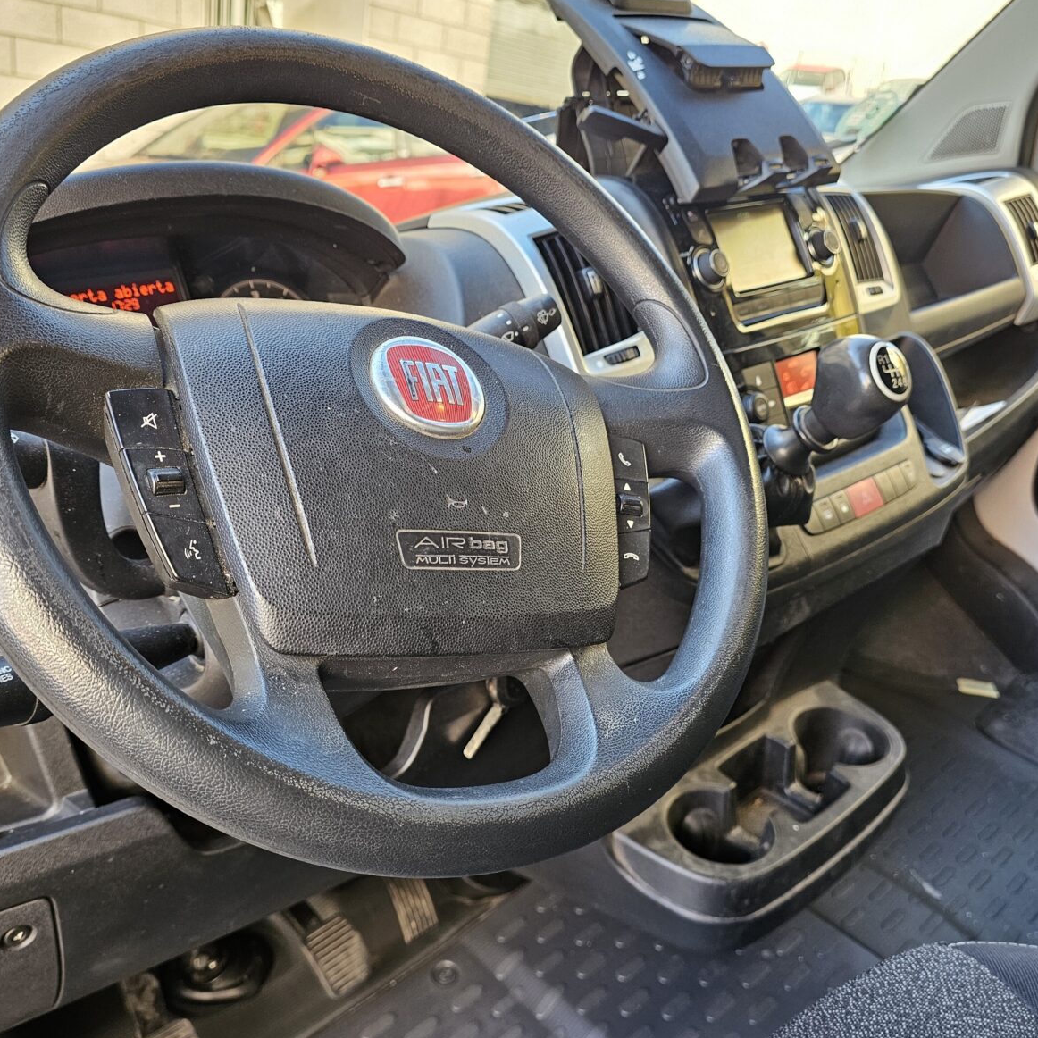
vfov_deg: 57.3
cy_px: 532
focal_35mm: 28
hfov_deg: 57.2
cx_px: 469
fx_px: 950
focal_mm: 6.3
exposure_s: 1/142
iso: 200
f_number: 1.7
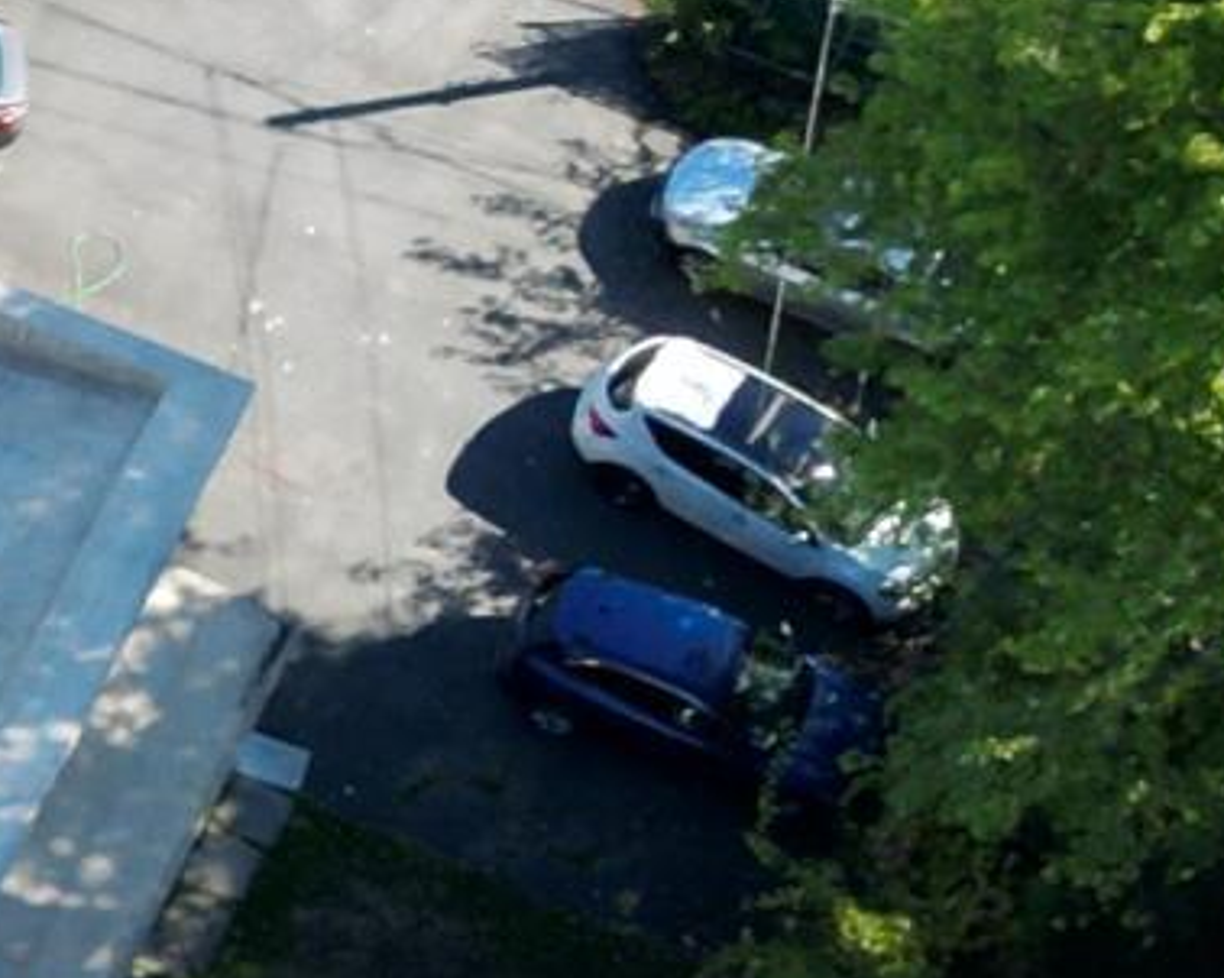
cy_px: 823
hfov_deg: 9.4
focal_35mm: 186
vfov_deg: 8.3
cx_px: -1538
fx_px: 6734
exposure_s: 1/2000
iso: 120
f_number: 1.7
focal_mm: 6.72
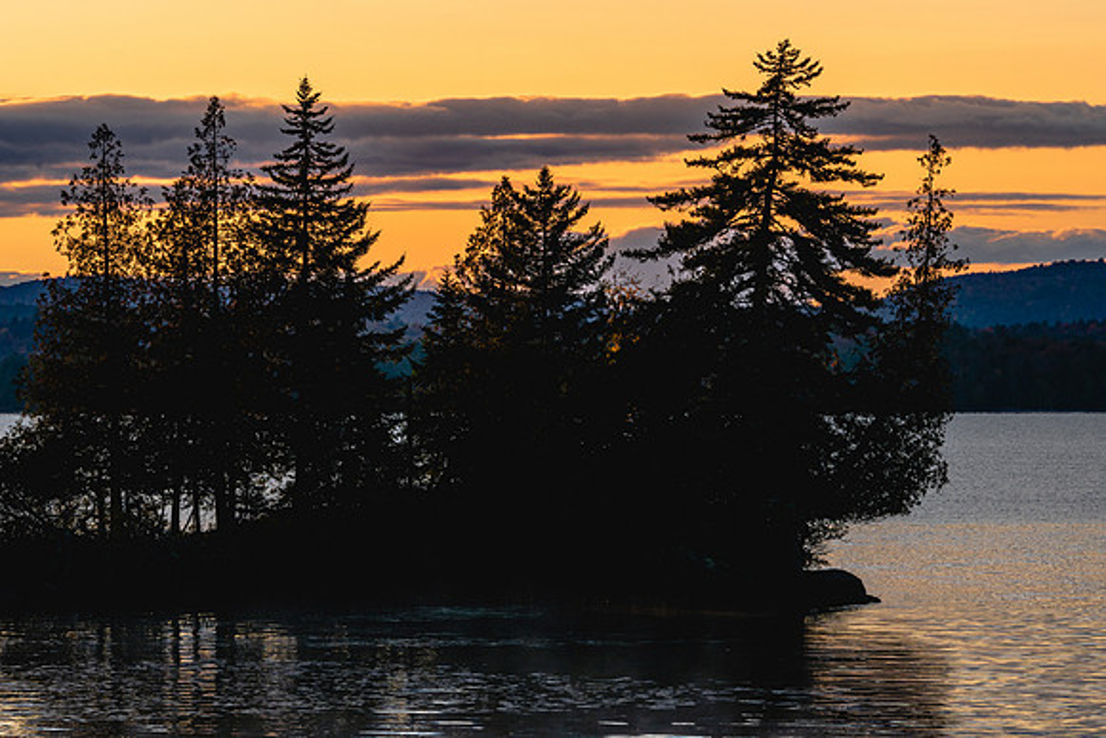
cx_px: 502
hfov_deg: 9.4
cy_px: 369
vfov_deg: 6.3
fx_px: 6700
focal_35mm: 218
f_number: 11
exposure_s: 1/125
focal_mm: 133
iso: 100
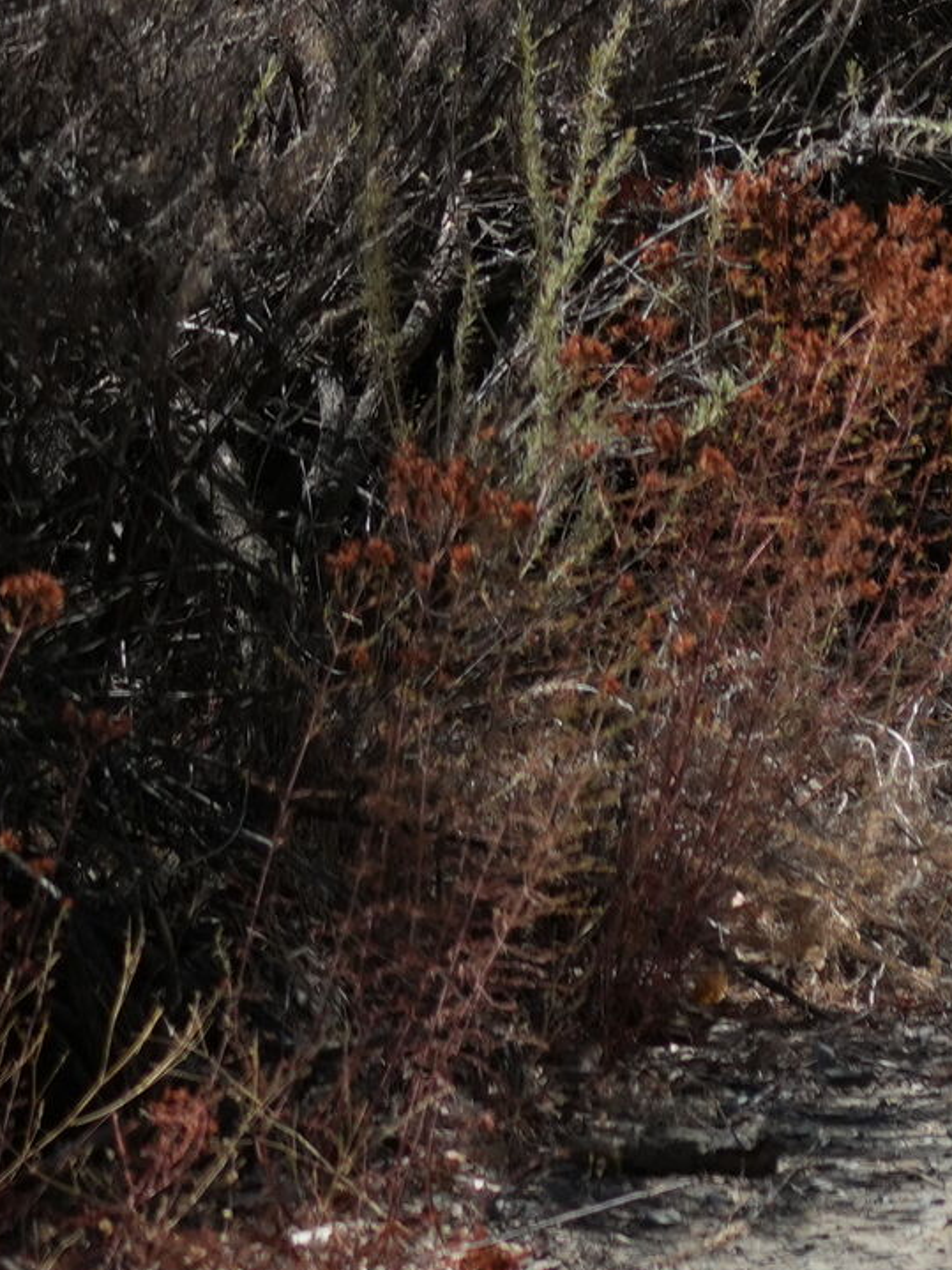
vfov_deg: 6.8
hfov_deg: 4.8
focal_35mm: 289
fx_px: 10600
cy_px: -654
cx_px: 3093
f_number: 4.5
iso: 320
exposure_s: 1/2000
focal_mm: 50
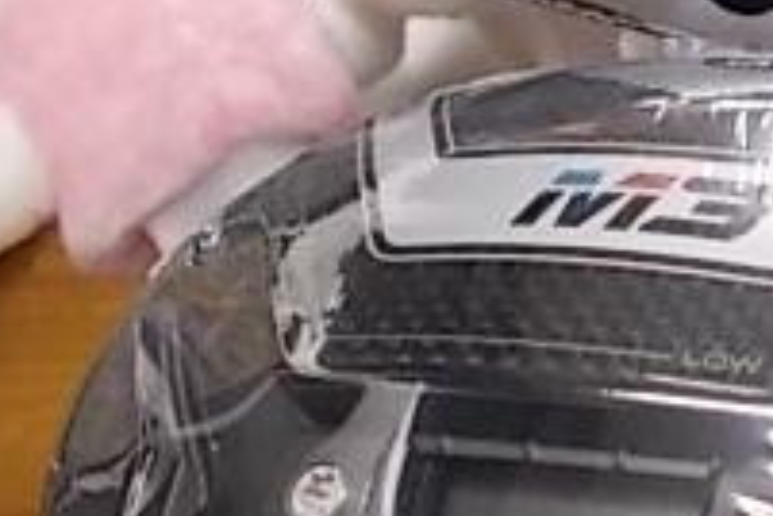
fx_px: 1846
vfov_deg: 15.9
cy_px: 235
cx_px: 1008
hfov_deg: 21.4
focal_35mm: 86
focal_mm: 4.6
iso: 125
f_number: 3.2
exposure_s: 1/25
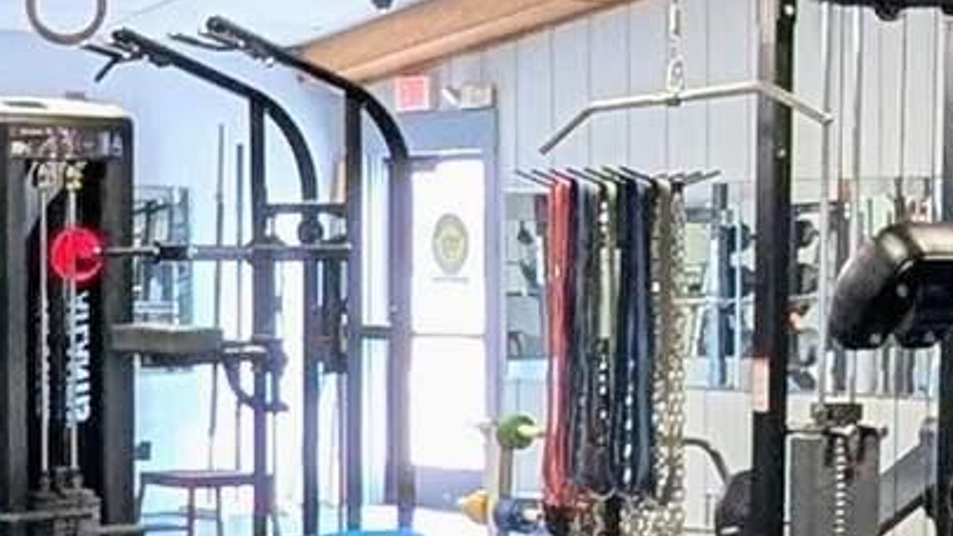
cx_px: 560
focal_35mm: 99
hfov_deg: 21.5
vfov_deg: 12.2
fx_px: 2502
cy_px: 447
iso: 92
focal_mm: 2.02
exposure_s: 1/30
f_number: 1.7
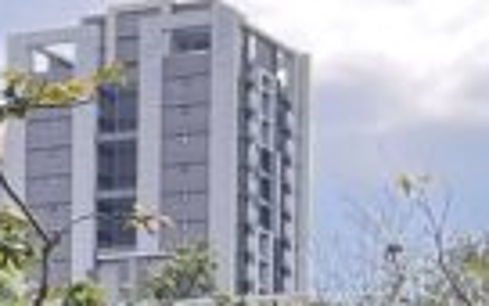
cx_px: -572
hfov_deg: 9.3
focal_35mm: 208
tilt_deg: -2.7
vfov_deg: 6.0
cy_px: 749
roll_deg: +0.9
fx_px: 2772
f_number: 1.6
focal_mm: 5.1
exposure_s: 1/983
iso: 50
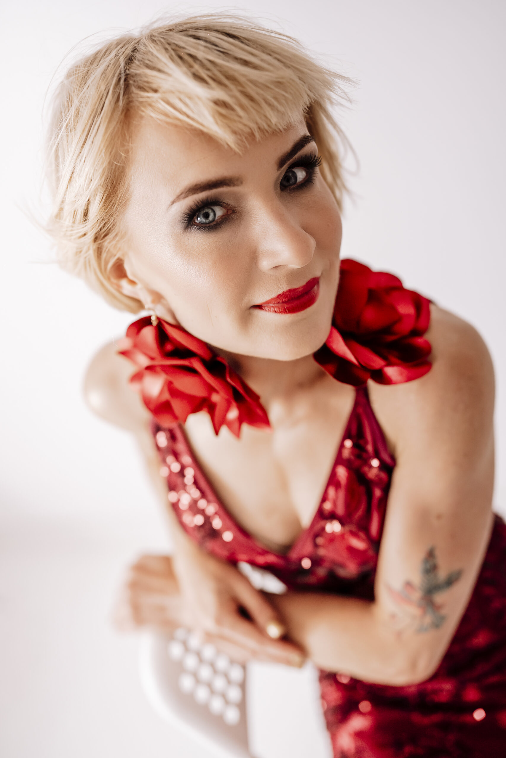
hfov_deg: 33.4
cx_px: 253
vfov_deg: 48.5
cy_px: 379
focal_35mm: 40
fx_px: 843
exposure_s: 1/250
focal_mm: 40
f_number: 2
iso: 320
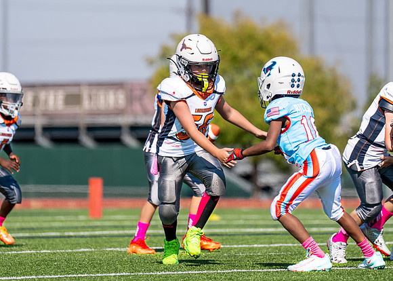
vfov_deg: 3.9
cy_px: 85
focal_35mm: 365
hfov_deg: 5.5
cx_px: 196
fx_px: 4074
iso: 100
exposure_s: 1/3200
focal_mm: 200
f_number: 2.8
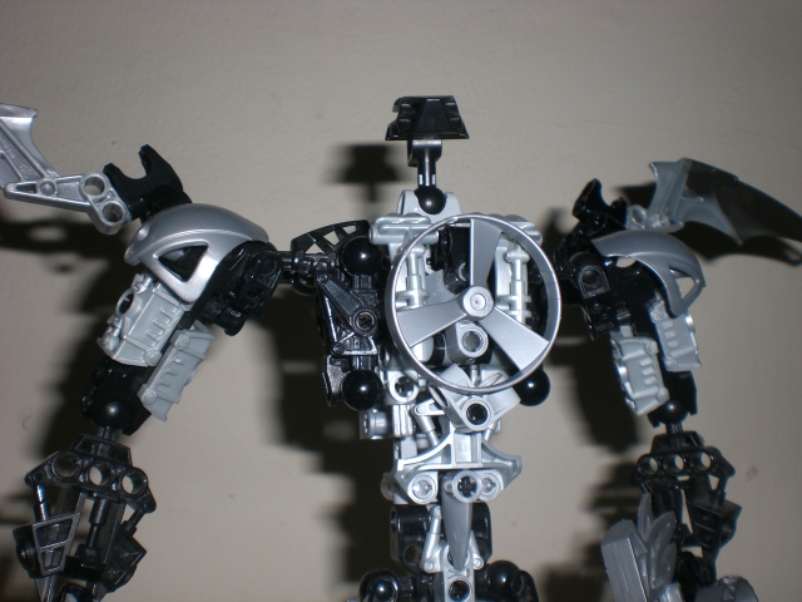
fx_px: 880
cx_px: 401
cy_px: 301
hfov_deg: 49.0
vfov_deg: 37.7
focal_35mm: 38
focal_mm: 6.3
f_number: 4.4
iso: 50
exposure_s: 1/60
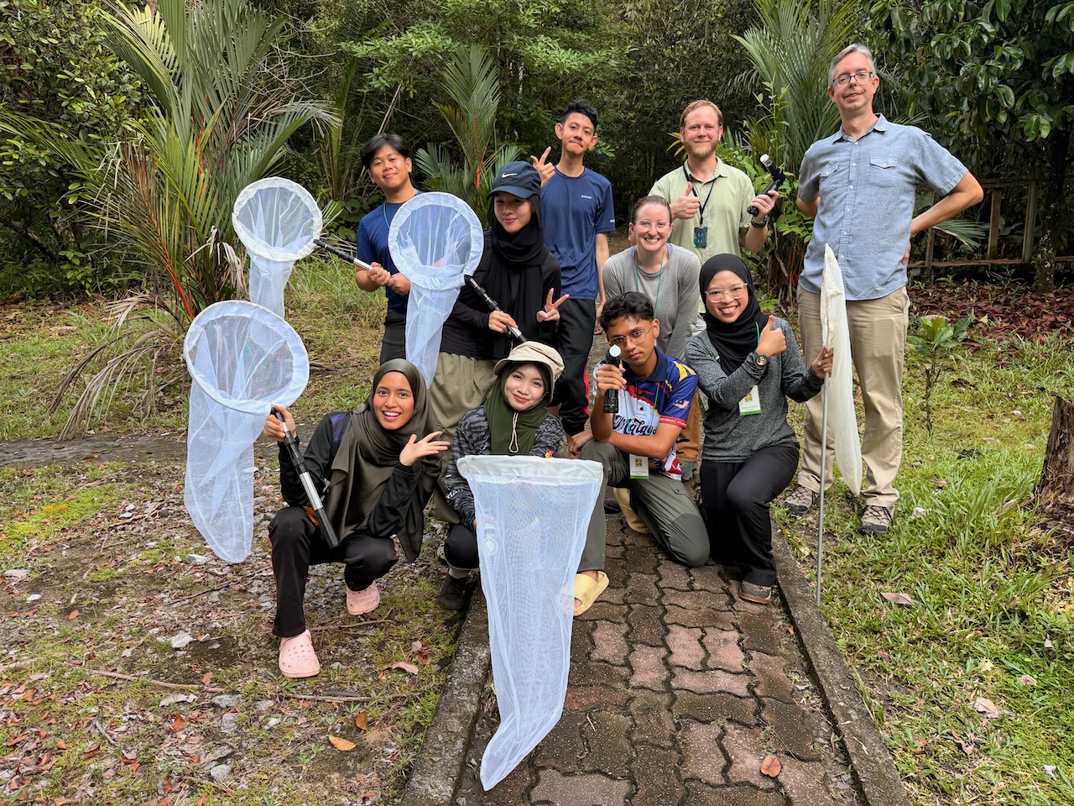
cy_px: 403
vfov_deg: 56.8
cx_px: 537
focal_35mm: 24
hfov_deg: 71.6
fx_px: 745
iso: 100
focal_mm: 6.76
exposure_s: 1/121
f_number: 1.78
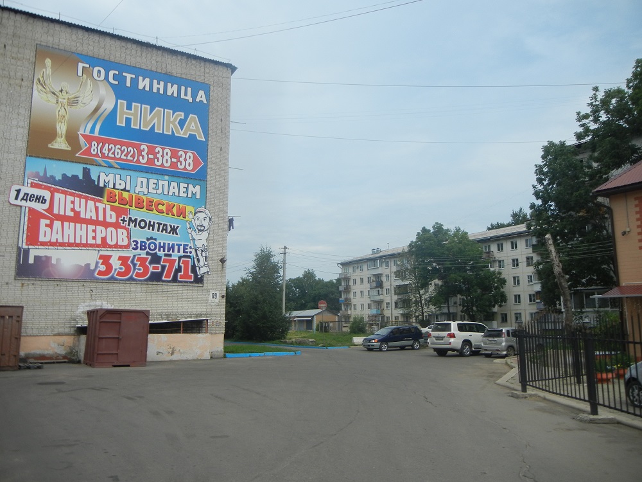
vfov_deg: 46.8
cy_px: 241
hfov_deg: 60.0
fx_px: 556
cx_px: 321
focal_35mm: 30
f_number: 7
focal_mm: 5.4
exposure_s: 1/510
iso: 160
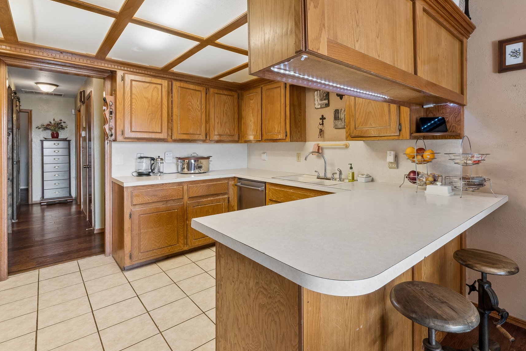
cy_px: 151
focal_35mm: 18
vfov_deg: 67.1
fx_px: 263
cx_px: 290
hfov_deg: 89.7
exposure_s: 1/20
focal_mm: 10
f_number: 10
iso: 200
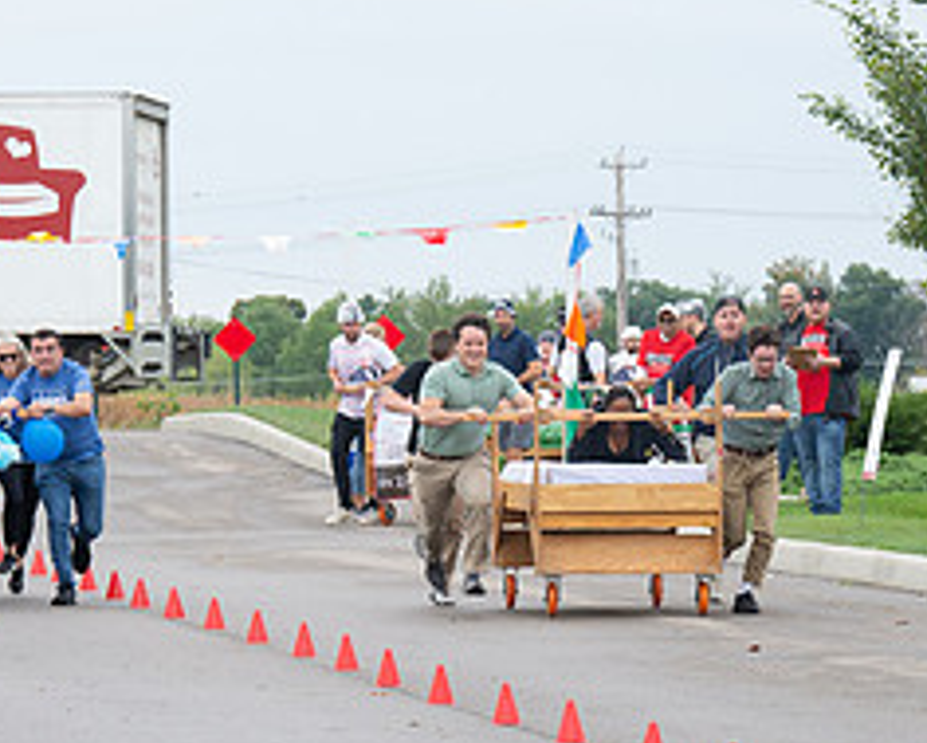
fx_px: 9634
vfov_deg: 4.4
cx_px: 466
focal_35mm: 351
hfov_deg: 5.5
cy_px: 469
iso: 640
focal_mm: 140
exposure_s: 1/250
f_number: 9
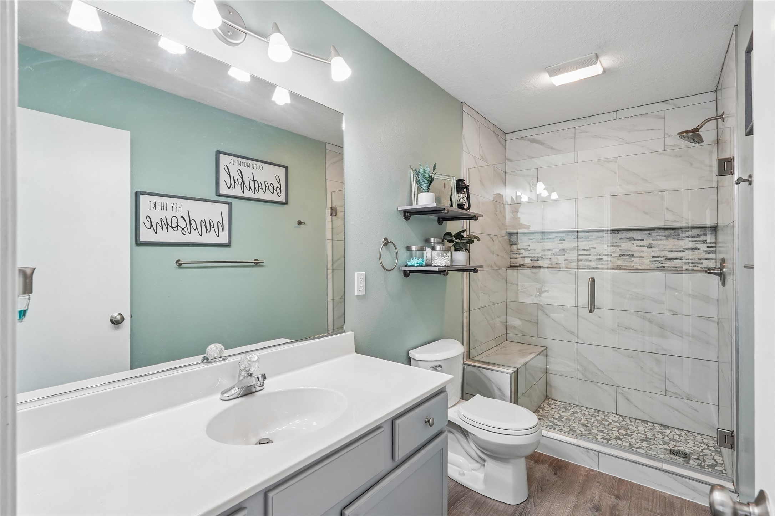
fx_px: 366
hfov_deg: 93.3
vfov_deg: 70.4
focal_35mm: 17
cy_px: 258
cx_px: 388
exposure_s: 1/10
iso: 400
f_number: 9
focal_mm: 17
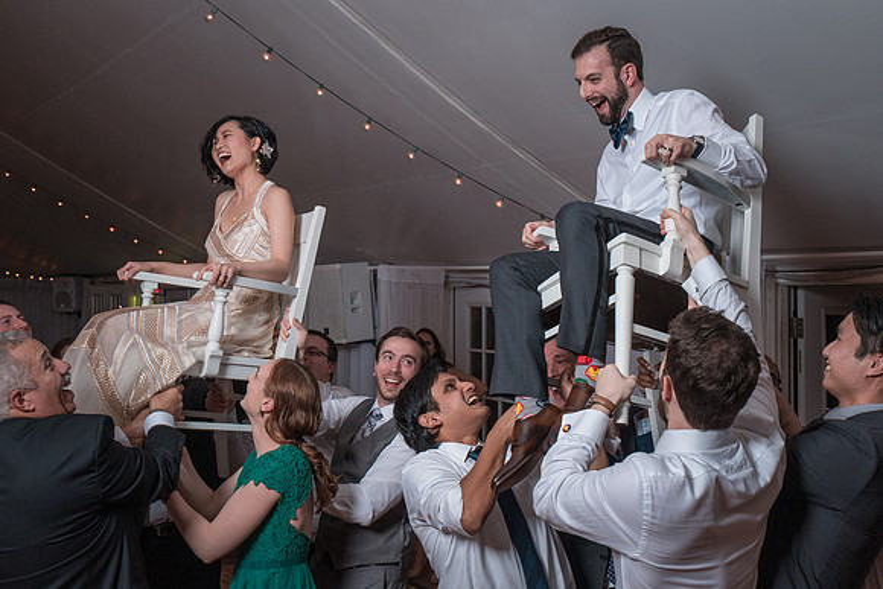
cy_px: 264
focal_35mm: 41
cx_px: 507
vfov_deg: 32.9
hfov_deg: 47.6
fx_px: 997
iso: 2000
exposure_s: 1/200
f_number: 5.6
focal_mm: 35
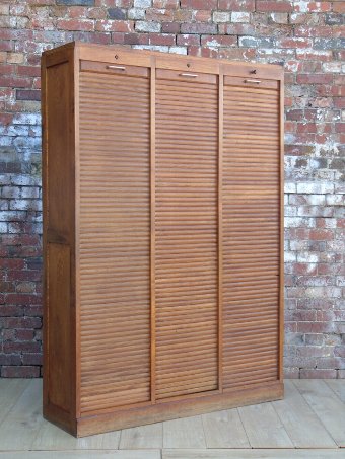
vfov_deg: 32.2
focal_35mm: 60
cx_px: 172
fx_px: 797
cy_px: 230
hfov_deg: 24.4
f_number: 3.6
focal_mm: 10.8
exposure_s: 1/80
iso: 80
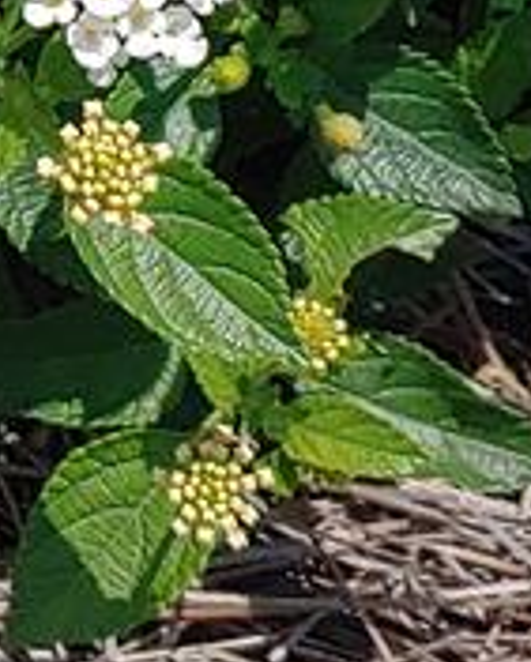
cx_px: -335
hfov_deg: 7.9
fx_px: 3749
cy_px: -570
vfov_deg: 9.6
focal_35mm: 191
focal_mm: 4.23
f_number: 1.5
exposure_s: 1/2857
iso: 50
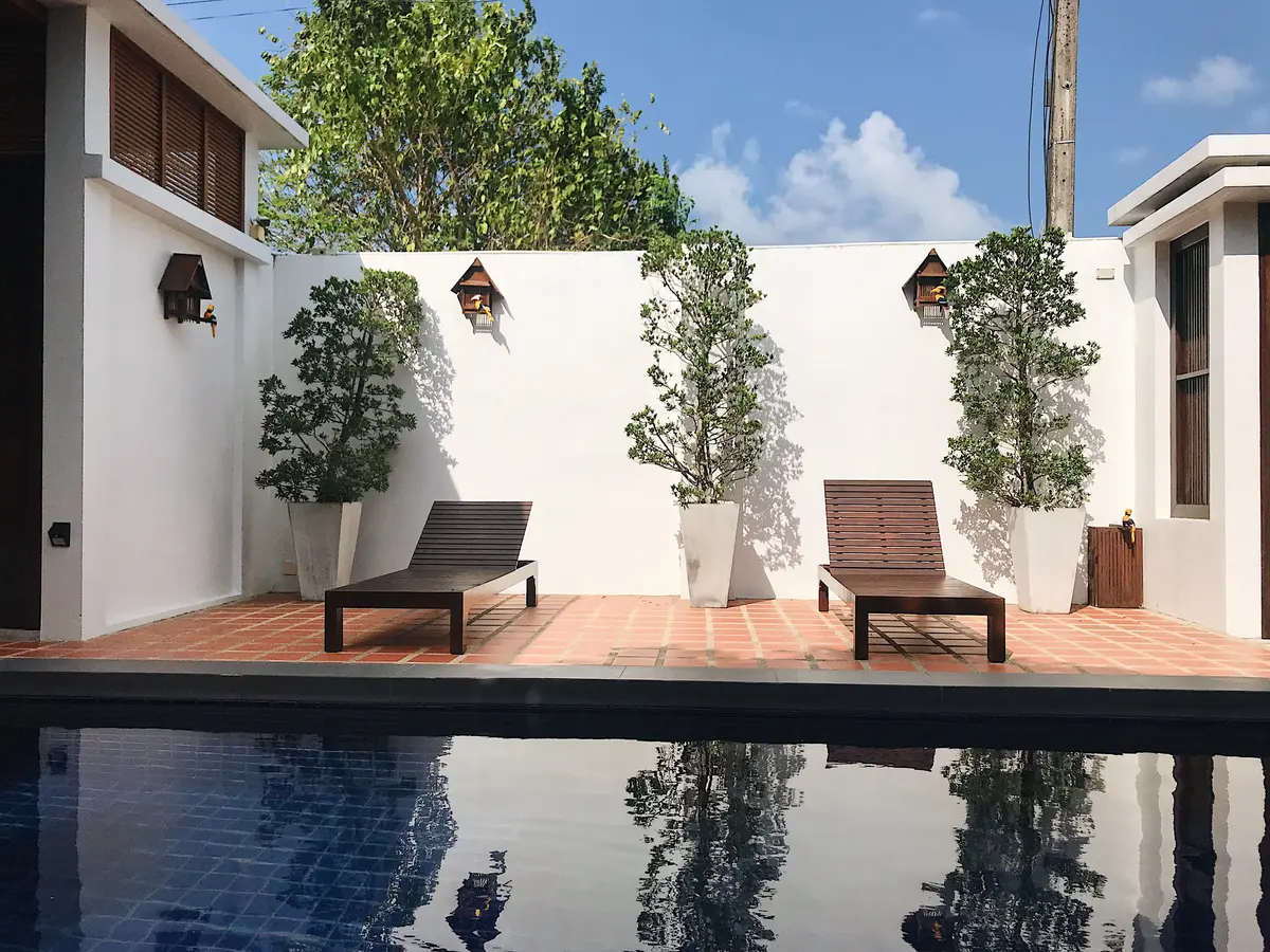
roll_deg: +0.1
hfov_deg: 63.4
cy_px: 476
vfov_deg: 49.7
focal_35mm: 28
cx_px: 635
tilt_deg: -0.3
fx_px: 1027
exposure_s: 1/5319
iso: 20
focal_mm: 3.99
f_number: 1.8
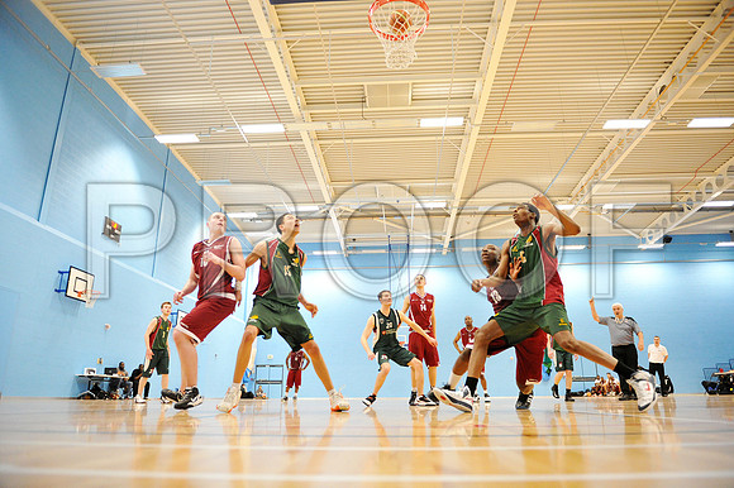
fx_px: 489
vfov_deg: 53.1
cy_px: 244
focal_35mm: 24
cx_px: 367
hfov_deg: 73.8
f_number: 2.8
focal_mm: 24
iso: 8000
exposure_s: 1/400
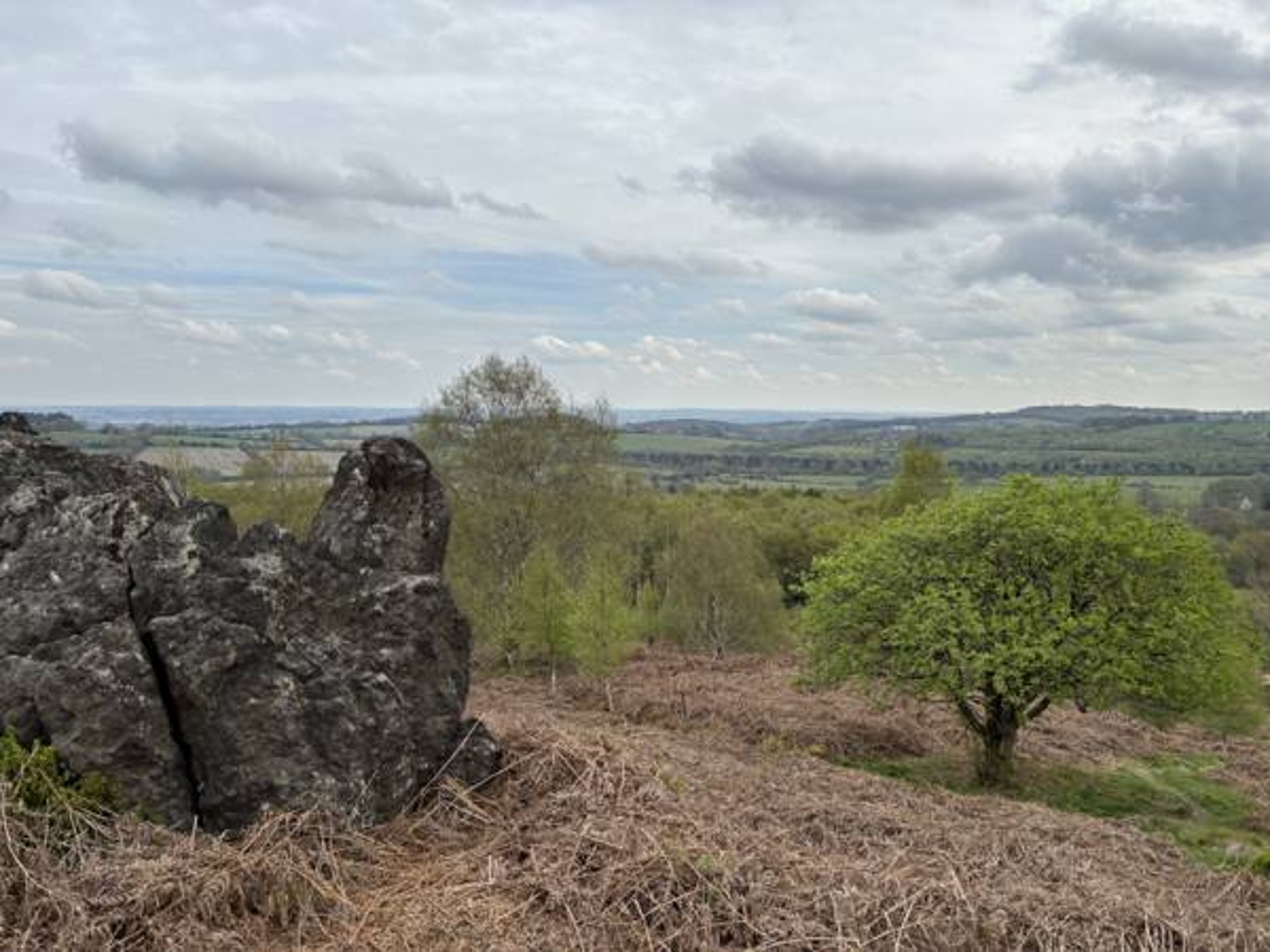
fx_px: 954
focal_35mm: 26
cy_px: 476
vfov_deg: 53.1
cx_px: 635
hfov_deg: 67.3
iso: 50
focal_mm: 5.96
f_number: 1.6
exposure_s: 1/3650
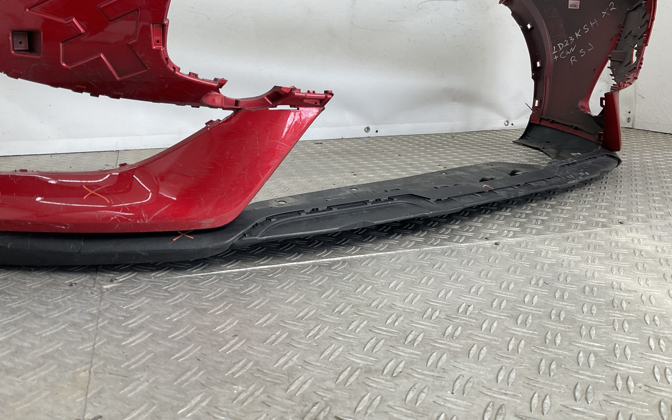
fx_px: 568
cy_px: 172
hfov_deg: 61.2
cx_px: 337
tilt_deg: -11.8
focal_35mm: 31
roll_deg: -1.3
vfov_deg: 40.5
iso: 16
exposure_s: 1/149
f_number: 1.8
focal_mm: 3
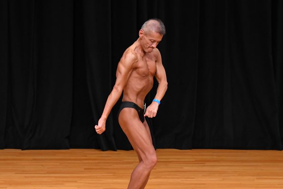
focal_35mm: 363
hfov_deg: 5.7
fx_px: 2853
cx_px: 141
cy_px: 116
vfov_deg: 3.8
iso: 3200
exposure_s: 1/400
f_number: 5.6
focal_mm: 190
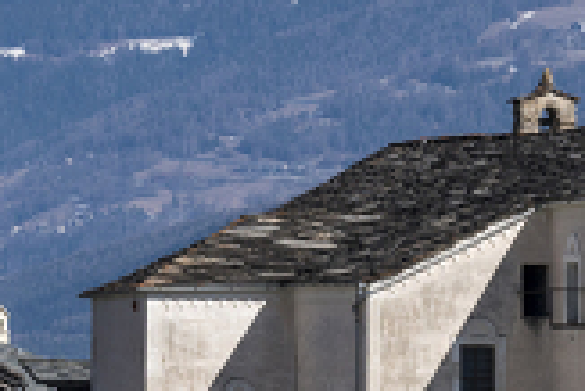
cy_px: -7
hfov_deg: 4.2
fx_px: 7969
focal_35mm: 490
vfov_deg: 2.8
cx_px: 761
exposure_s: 1/400
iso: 100
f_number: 10
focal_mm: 80
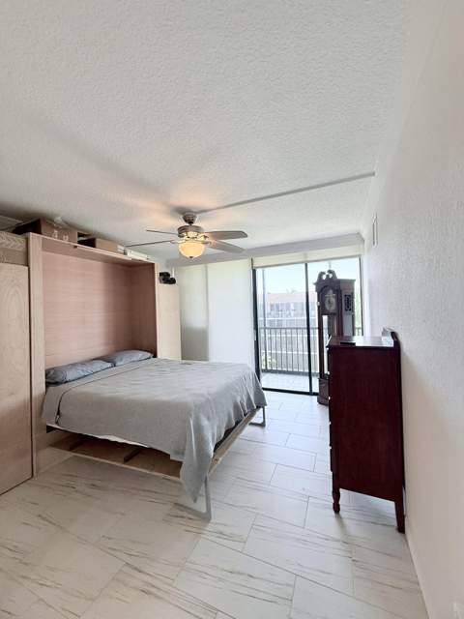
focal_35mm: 14
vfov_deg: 102.1
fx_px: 250
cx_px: 232
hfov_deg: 85.7
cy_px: 310
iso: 100
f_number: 2.2
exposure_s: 1/120
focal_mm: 2.22
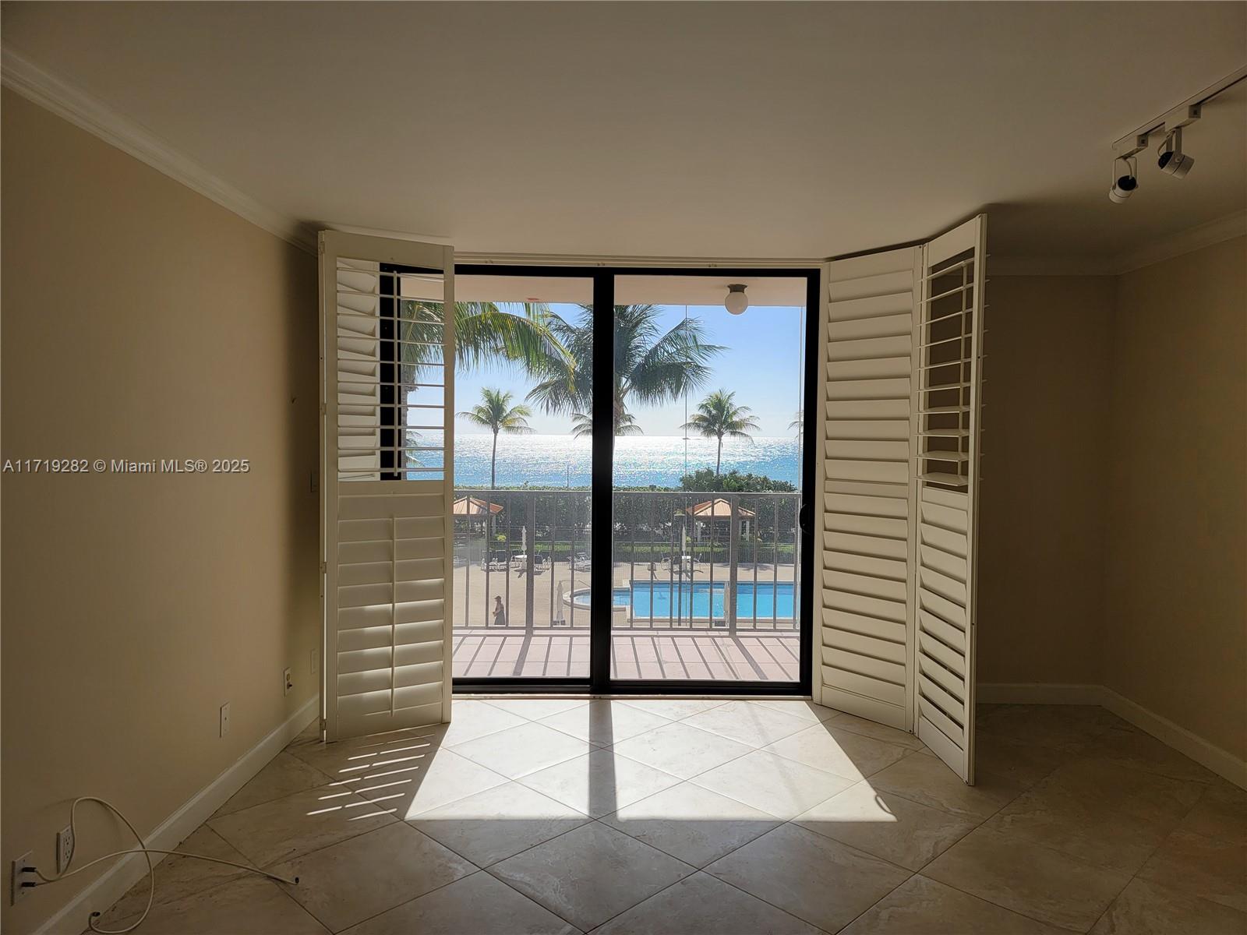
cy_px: 468
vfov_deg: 56.8
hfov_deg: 71.6
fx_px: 865
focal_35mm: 24
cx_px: 624
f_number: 1.8
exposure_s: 1/640
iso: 16
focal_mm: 6.7
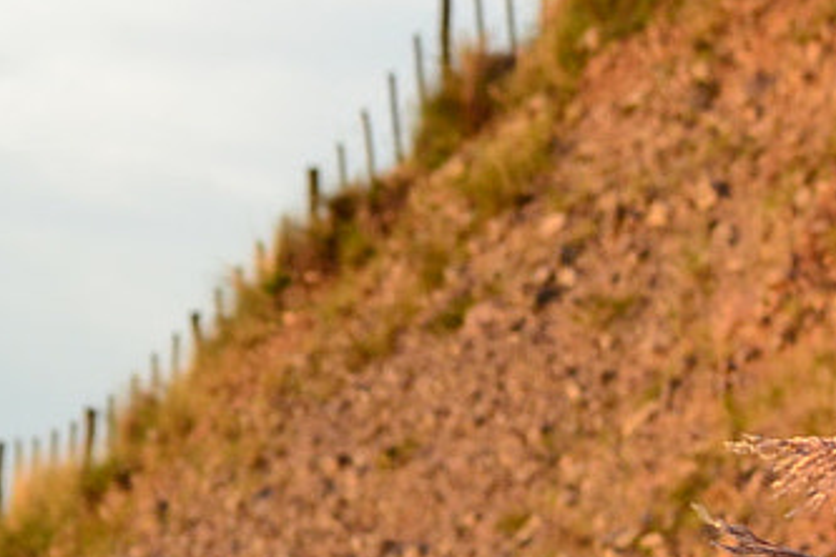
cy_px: 728
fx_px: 10876
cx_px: 1737
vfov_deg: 2.9
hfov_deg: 4.3
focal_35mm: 468
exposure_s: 1/160
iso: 400
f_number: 10
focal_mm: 65
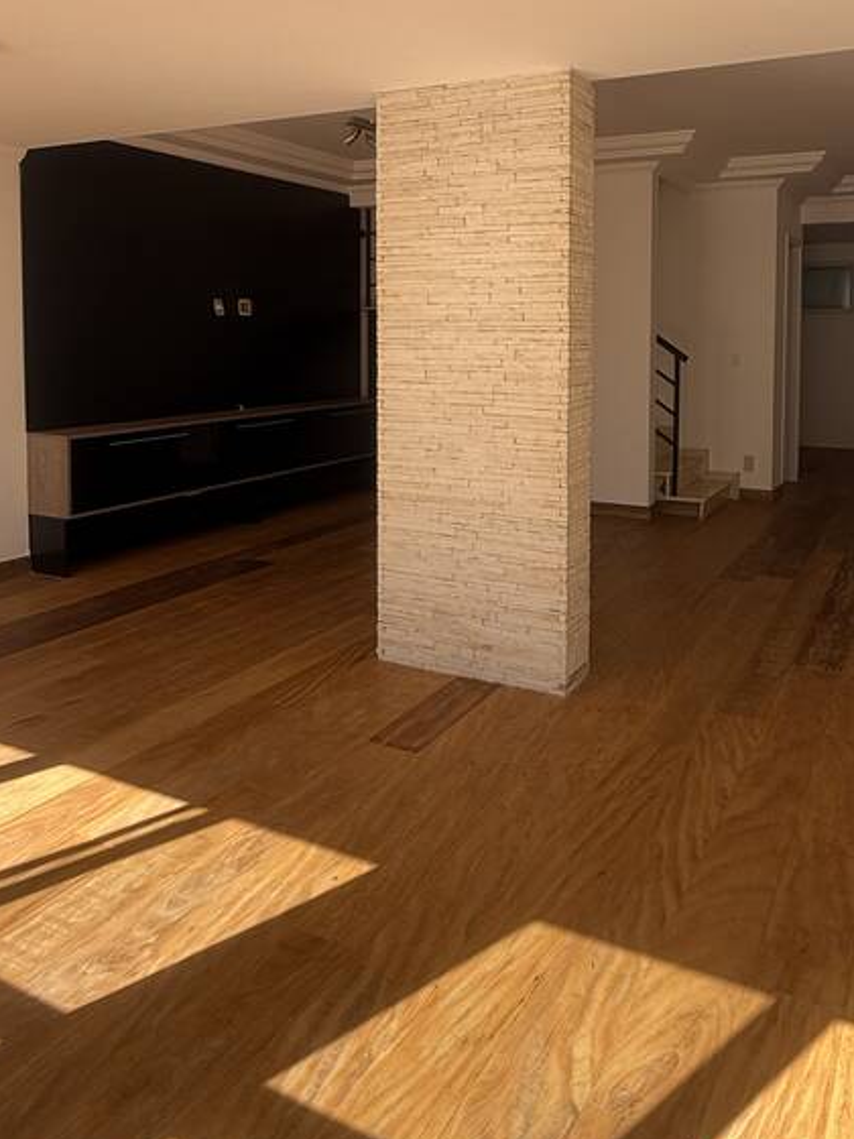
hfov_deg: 50.7
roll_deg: -1.9
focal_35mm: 27
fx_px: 888
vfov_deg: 63.6
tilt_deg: -2.2
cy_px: 378
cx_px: 543
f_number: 2.2
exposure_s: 1/258
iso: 50
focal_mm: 2.22
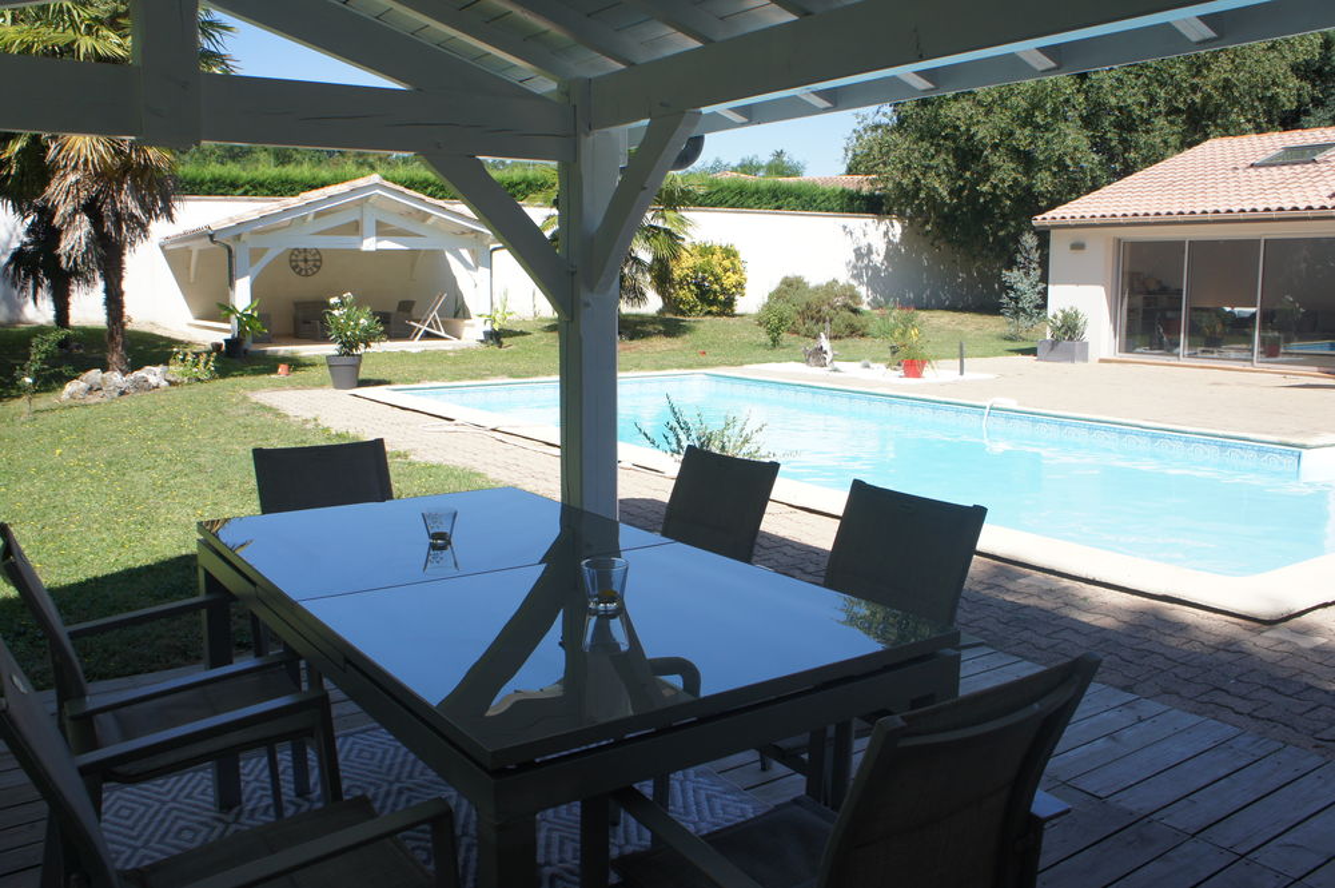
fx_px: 1112
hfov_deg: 62.0
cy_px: 444
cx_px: 668
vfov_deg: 43.5
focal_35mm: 30
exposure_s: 1/250
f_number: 8
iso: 200
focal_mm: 20
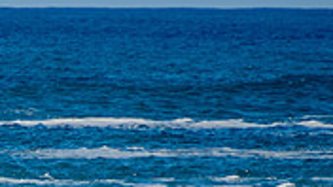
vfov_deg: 0.6
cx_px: -102
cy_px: 264
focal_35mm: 2125
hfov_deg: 1.0
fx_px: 18763
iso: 360
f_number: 5.6
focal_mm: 400
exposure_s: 1/2000
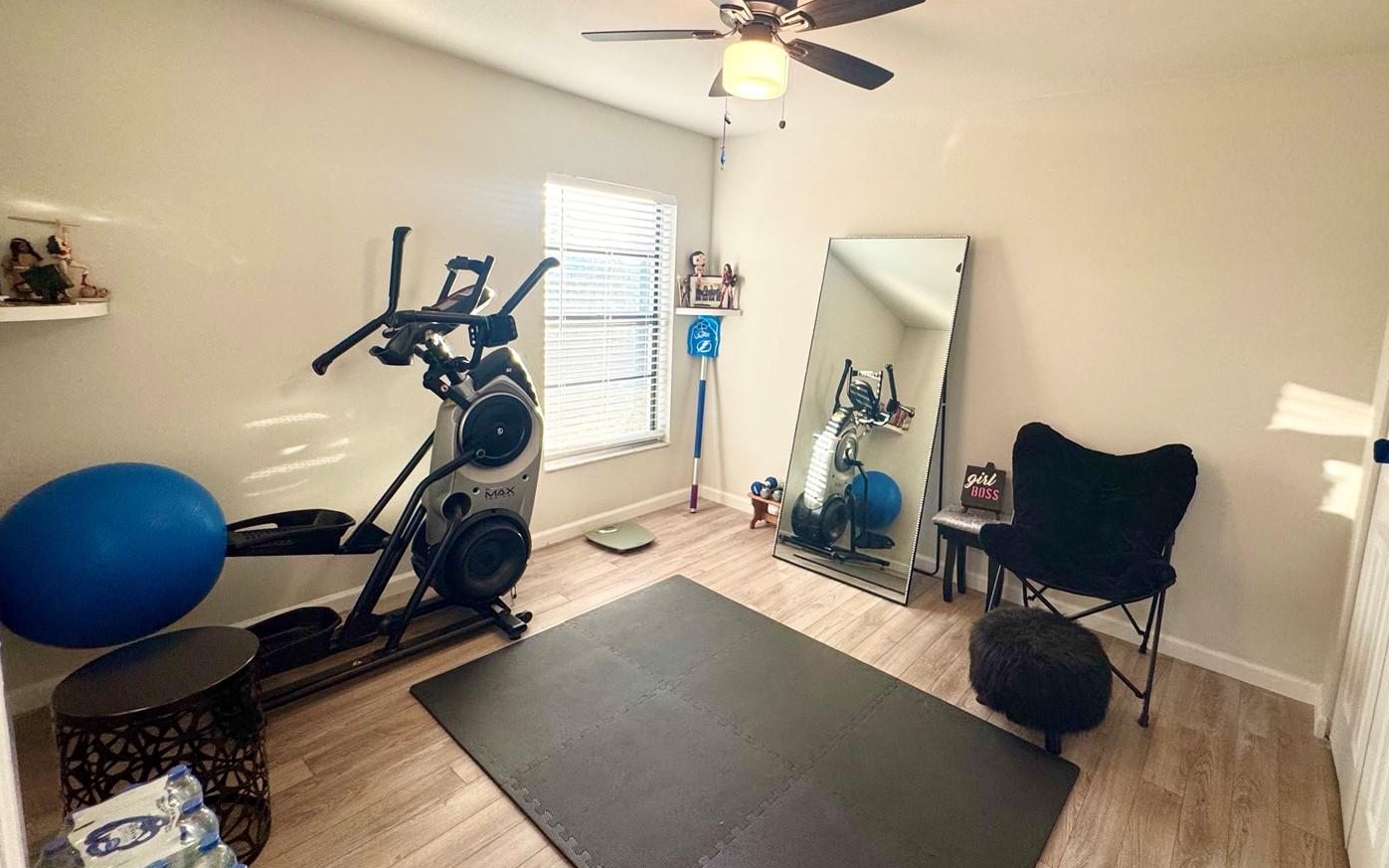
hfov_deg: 94.1
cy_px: 371
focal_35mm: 17
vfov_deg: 67.6
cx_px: 765
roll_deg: -3.2
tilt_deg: -8.0
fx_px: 644
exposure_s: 1/120
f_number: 2.2
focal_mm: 2.22
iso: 160
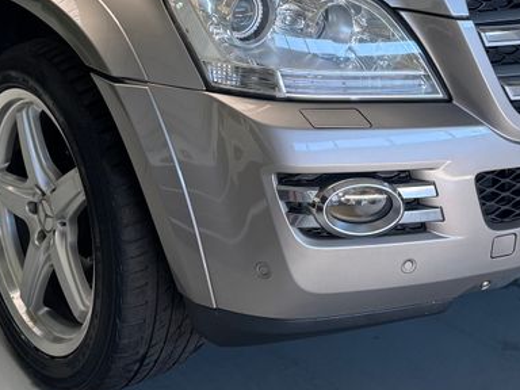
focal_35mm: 64
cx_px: 187
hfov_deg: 30.1
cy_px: -11
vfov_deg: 22.0
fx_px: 961
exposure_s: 1/121
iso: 100
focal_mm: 6.76
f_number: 1.78
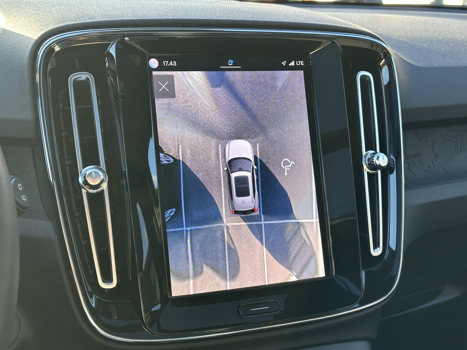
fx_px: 648
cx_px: 234
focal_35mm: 48
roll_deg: -2.6
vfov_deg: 30.3
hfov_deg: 39.7
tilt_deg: -16.8
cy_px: 175
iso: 80
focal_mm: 6.86
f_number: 1.78
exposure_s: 1/121
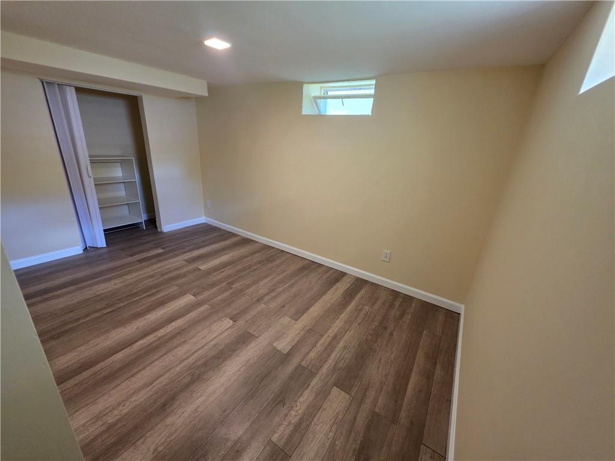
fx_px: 231
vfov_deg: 89.9
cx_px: 308
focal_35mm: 13
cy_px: 230
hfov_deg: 106.2
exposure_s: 1/60
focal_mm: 2.2
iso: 320
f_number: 1.9
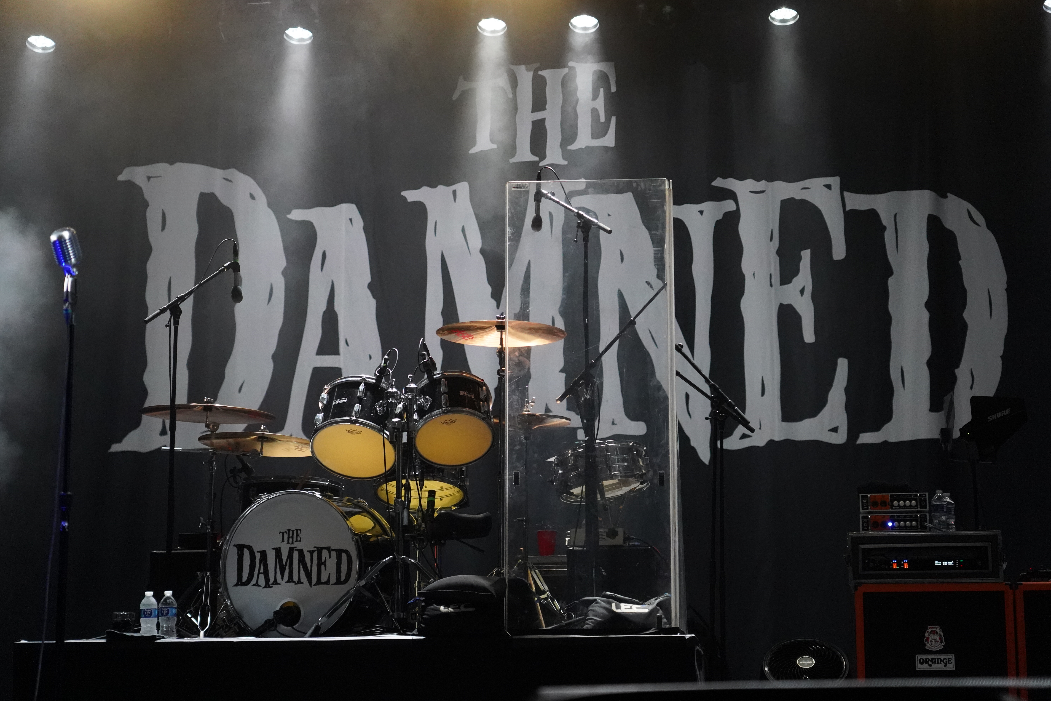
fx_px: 2044
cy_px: 347
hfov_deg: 28.8
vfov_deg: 19.5
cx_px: 523
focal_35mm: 70
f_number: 4
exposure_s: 1/160
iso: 8000
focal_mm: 69
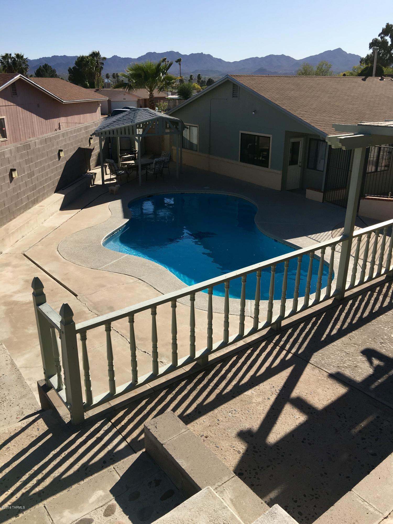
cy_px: 262
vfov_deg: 61.7
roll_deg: -0.3
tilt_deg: -22.8
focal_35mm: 29
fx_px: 439
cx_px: 196
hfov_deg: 48.2
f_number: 2.2
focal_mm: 4.15
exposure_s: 1/1972
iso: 25
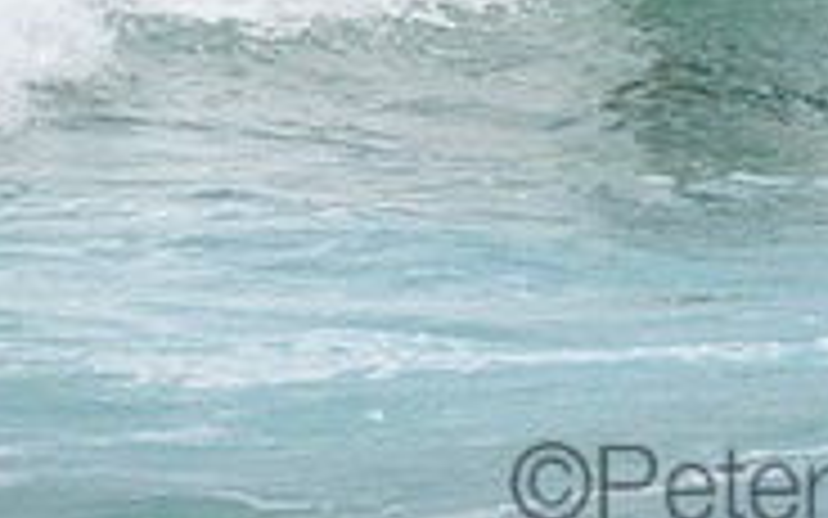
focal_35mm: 2571
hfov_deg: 0.8
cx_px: 860
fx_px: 58016
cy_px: -264
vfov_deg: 0.5
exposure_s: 1/3200
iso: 1250
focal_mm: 800
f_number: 11
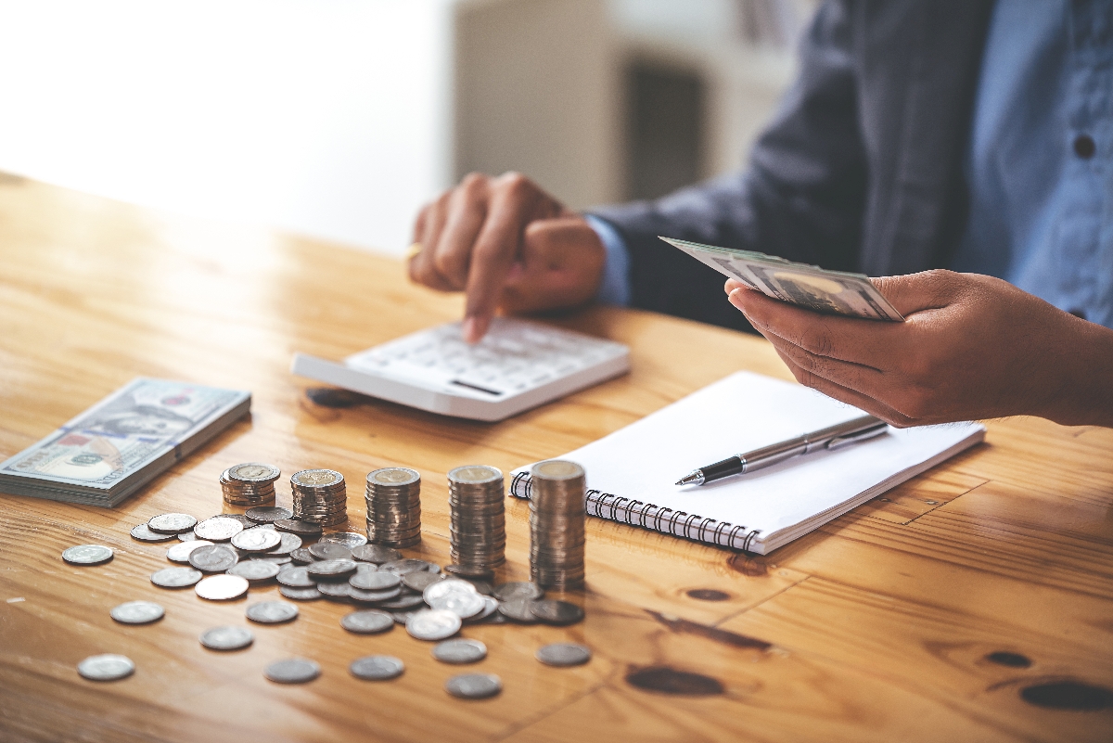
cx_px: 556
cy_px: 372
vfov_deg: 10.2
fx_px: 4175
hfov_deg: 15.2
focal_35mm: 135
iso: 250
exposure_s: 1/200
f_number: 2.8
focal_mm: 135
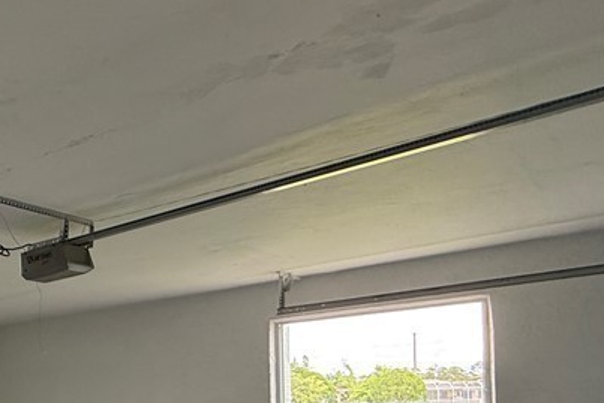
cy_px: 409
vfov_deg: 32.8
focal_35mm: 37
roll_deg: +0.7
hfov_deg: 40.4
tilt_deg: +2.6
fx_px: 621
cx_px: -81
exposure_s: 1/99
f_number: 2.2
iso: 160
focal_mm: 2.22
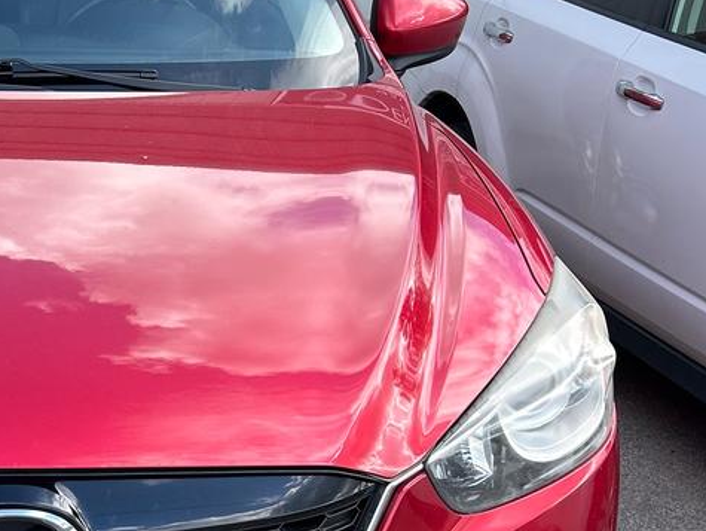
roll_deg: +0.1
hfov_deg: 26.4
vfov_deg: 21.0
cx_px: 18
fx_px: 1429
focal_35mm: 70
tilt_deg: -16.8
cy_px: 344
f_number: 1.5
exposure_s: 1/786
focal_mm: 5.7
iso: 50
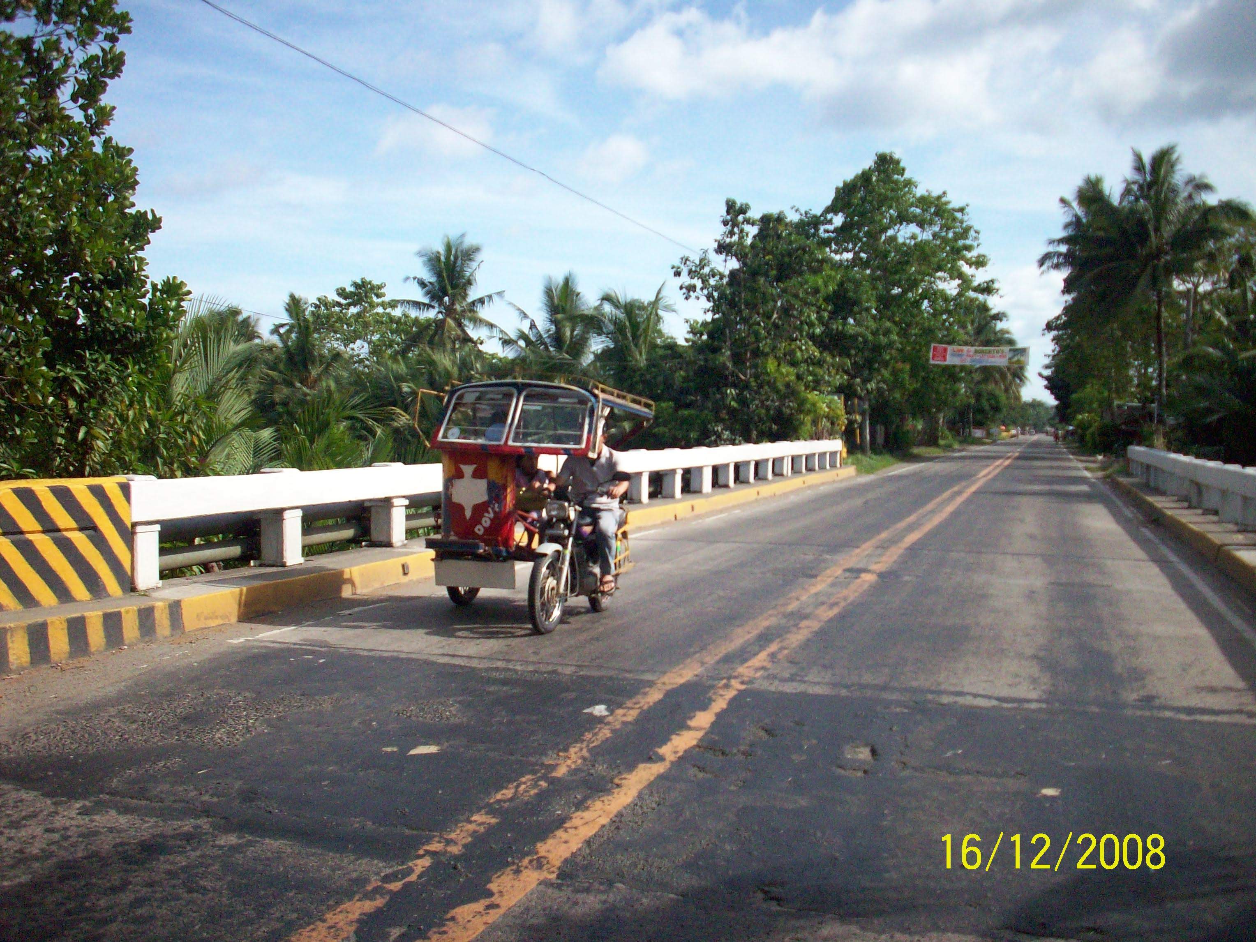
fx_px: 1343
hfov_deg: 50.1
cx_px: 628
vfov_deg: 38.7
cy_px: 471
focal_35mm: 37
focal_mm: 6.2
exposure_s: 1/653
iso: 200
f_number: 5.6
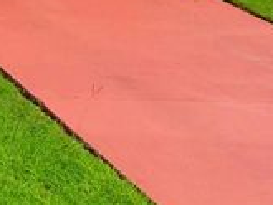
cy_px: -17
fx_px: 979
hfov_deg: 12.0
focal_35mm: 124
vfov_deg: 11.8
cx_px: -429
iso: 100
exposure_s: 1/292
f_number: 2.8
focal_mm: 3.61
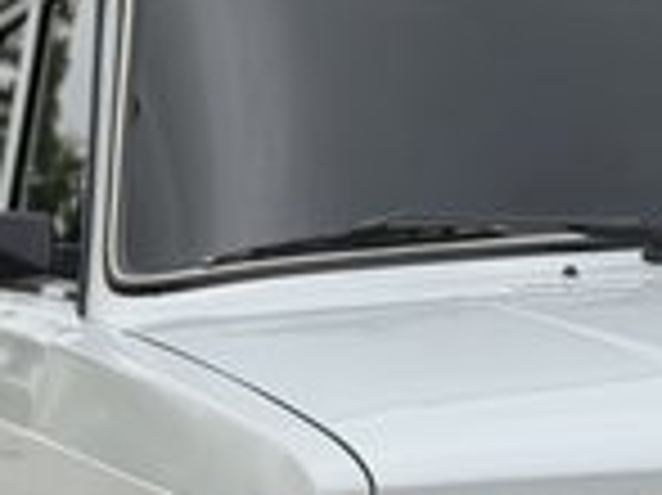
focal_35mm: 131
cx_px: 243
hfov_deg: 15.0
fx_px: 2503
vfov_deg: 11.0
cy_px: 662
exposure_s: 1/2208
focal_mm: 6.76
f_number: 1.78
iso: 64
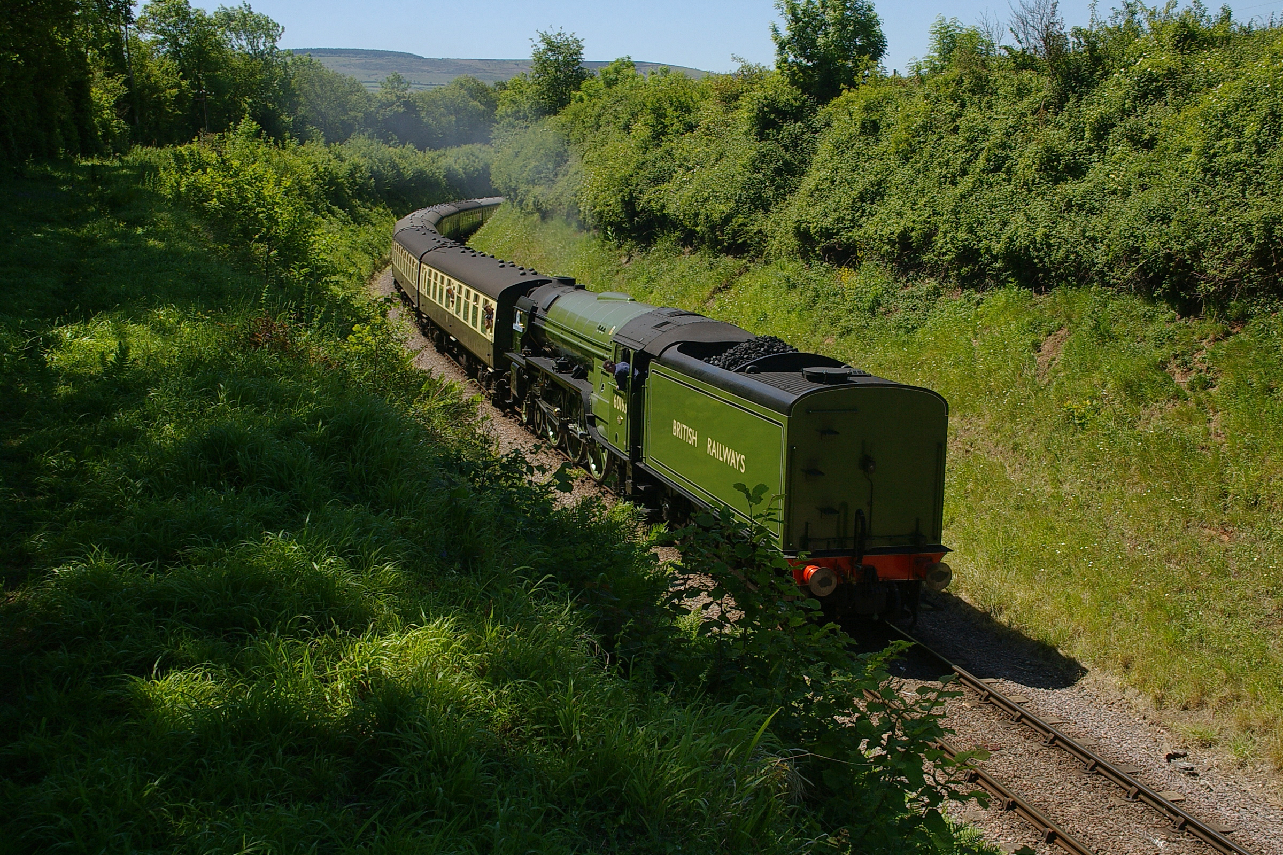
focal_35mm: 45
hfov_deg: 43.6
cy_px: 428
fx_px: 1604
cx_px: 642
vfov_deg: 29.9
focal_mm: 30
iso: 200
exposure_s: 1/350
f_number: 8
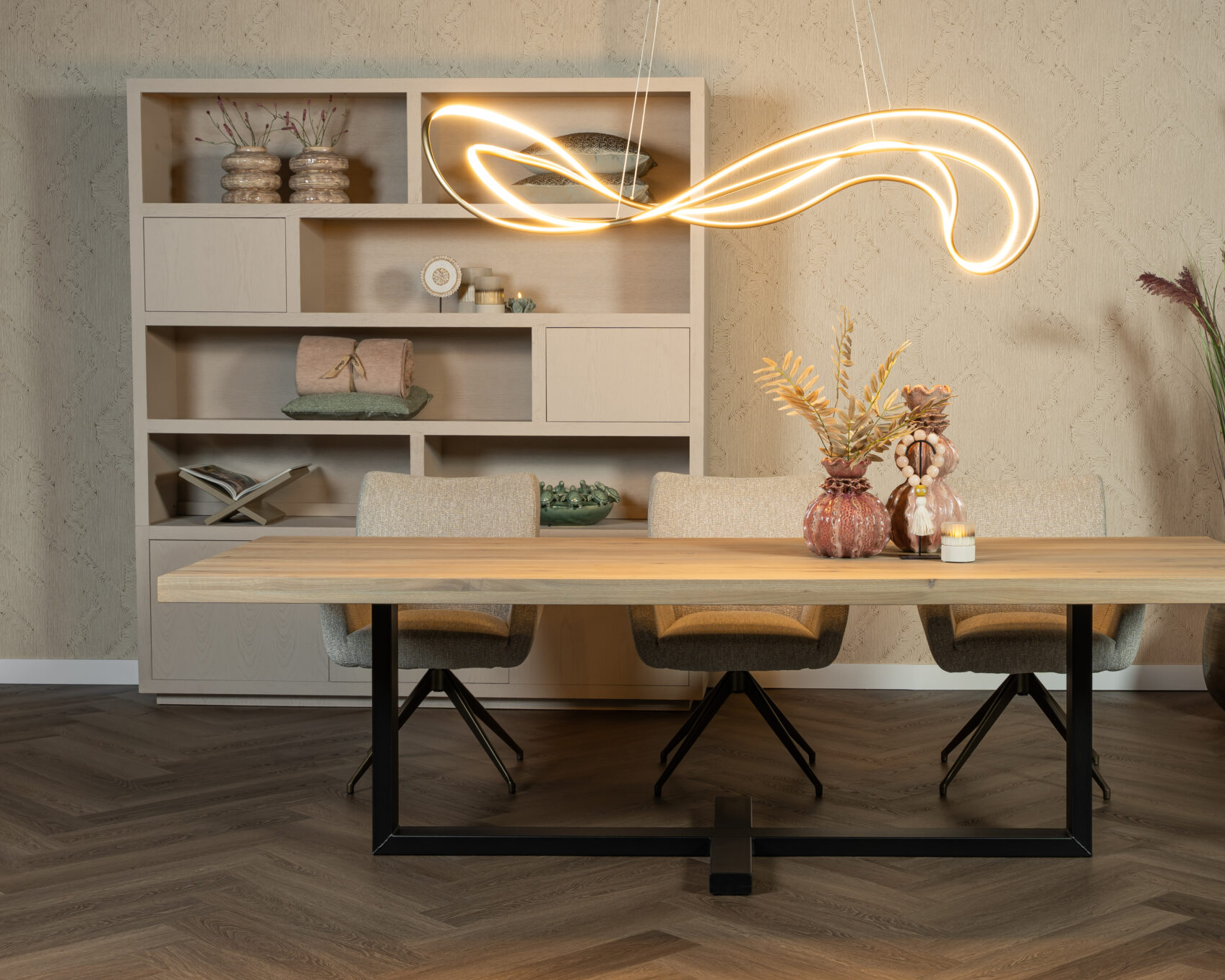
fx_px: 1878
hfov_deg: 36.0
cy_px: 488
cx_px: 727
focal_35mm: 52
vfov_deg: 29.3
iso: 100
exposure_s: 1/1.25
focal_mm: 45.7
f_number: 11
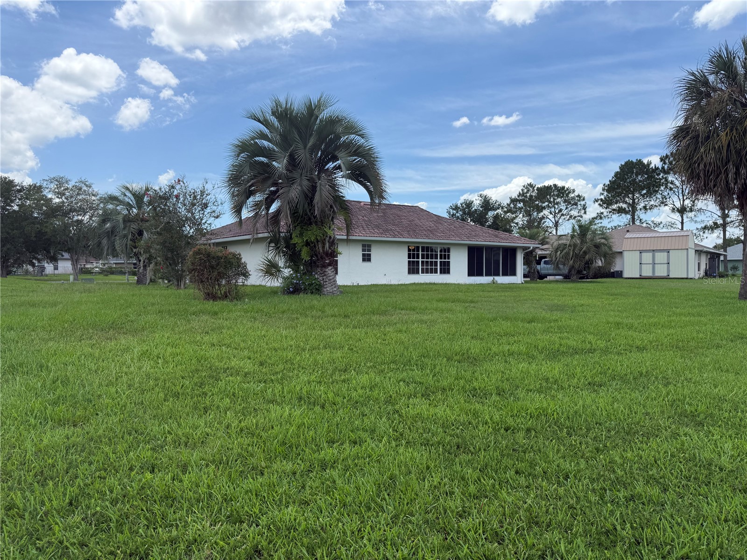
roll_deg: -1.1
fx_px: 518
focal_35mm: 24
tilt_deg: -1.6
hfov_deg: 71.6
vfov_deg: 56.8
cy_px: 280
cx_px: 374
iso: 80
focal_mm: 6.76
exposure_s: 1/3425
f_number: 1.78
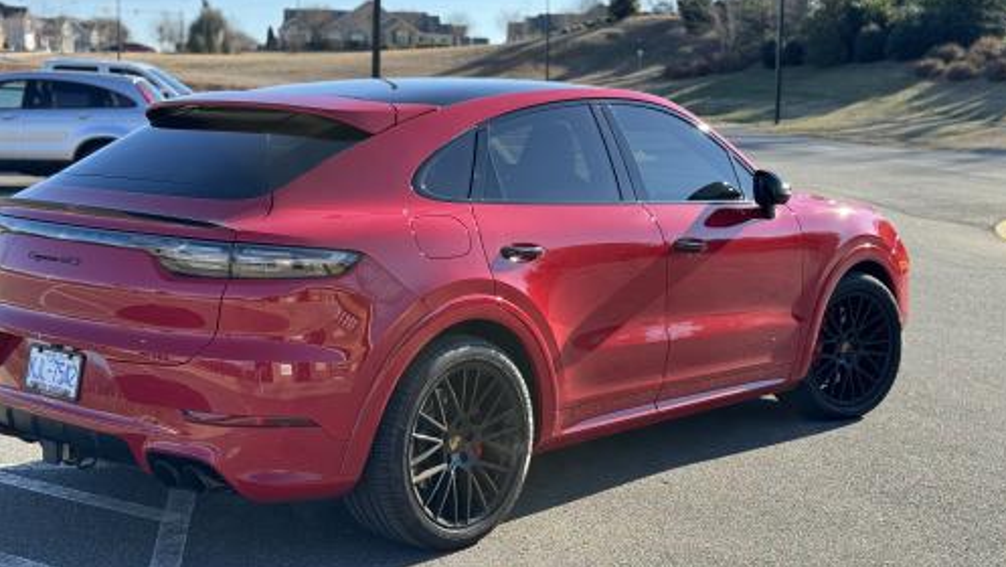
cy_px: 273
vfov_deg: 22.7
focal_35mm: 53
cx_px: 508
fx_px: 1414
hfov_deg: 39.2
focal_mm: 6.86
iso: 64
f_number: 1.78
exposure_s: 1/1215
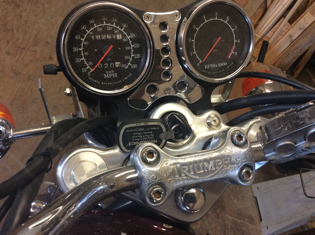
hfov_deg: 56.9
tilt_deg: -45.3
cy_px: 118
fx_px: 291
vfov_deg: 44.1
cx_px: 158
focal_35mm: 32
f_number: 2.4
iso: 80
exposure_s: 1/24
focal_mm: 3.3
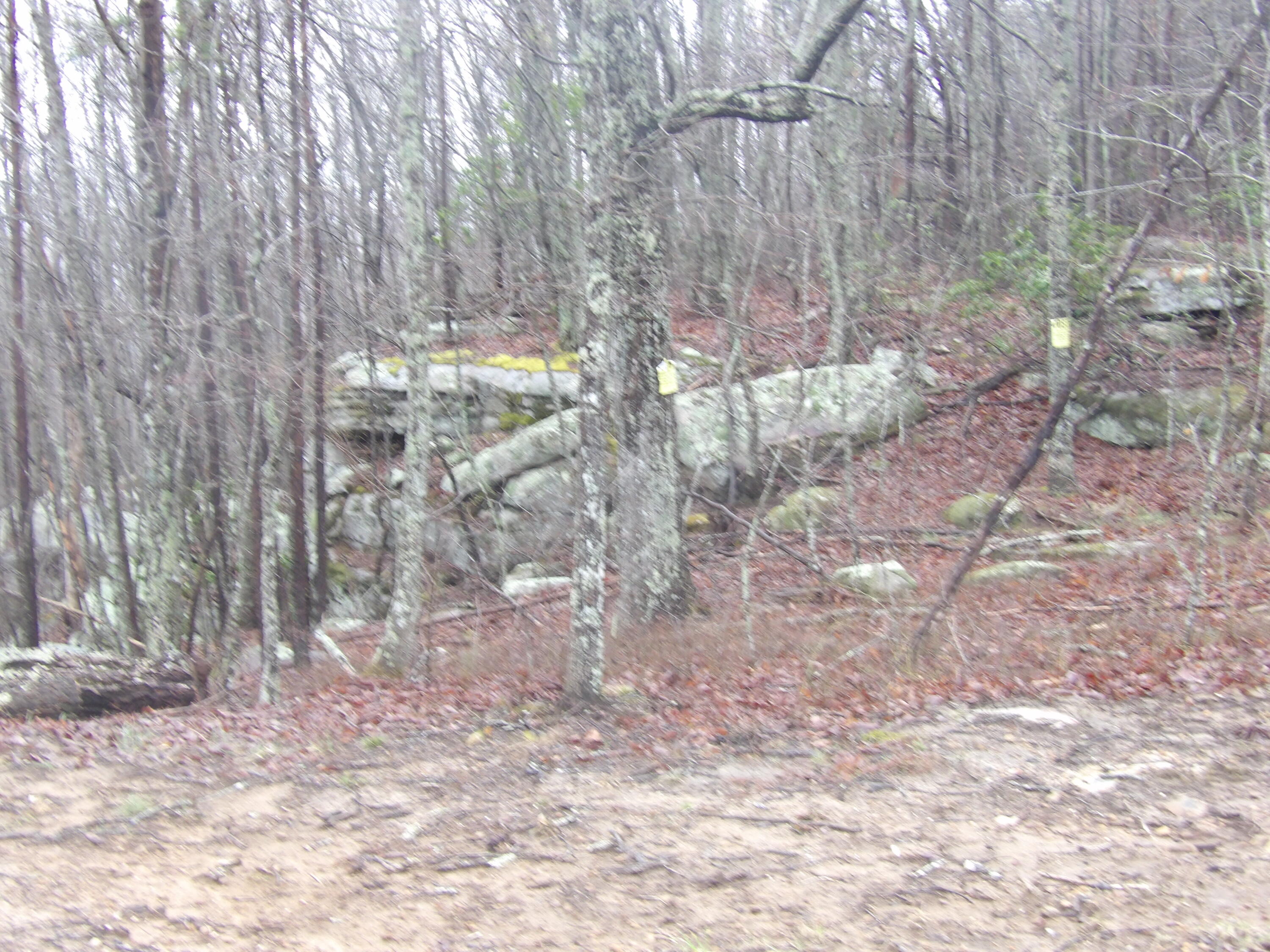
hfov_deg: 31.2
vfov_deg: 23.7
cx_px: 635
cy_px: 476
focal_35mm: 62
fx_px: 2275
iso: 200
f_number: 4
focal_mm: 11.1
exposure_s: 1/22
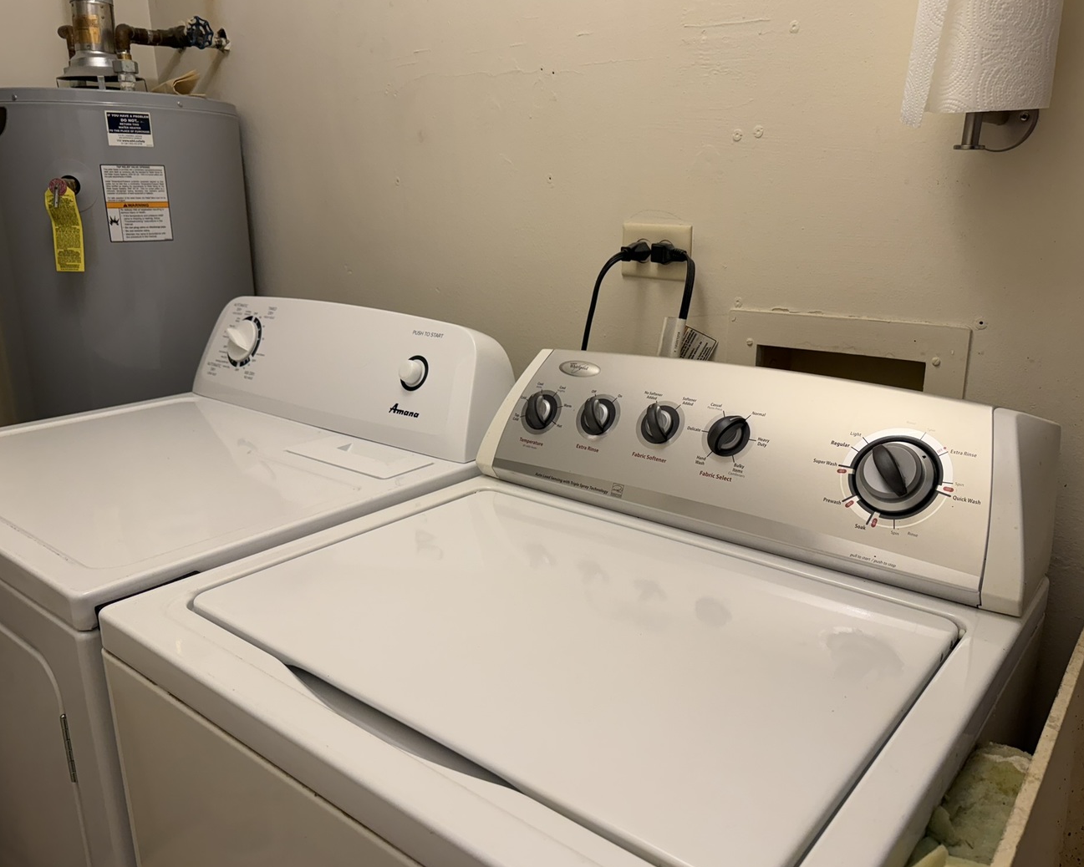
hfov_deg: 66.0
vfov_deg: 54.9
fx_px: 834
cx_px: 561
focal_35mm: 26
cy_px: 434
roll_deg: +0.3
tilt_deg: -16.2
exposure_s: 1/120
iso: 125
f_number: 1.78
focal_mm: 6.76
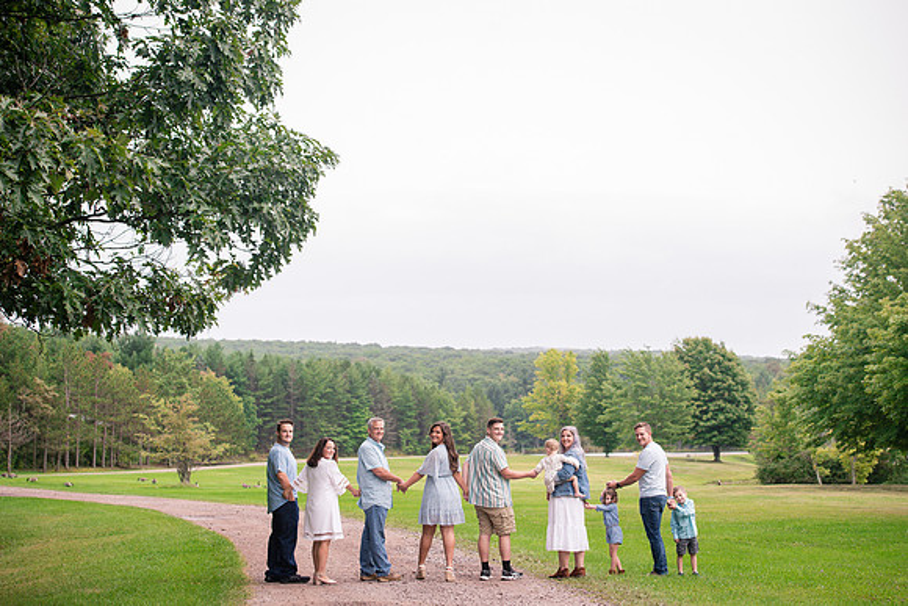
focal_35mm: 71
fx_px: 1802
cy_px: 299
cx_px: 454
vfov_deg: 19.1
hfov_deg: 28.3
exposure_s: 1/800
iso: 1000
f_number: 4.5
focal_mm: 70
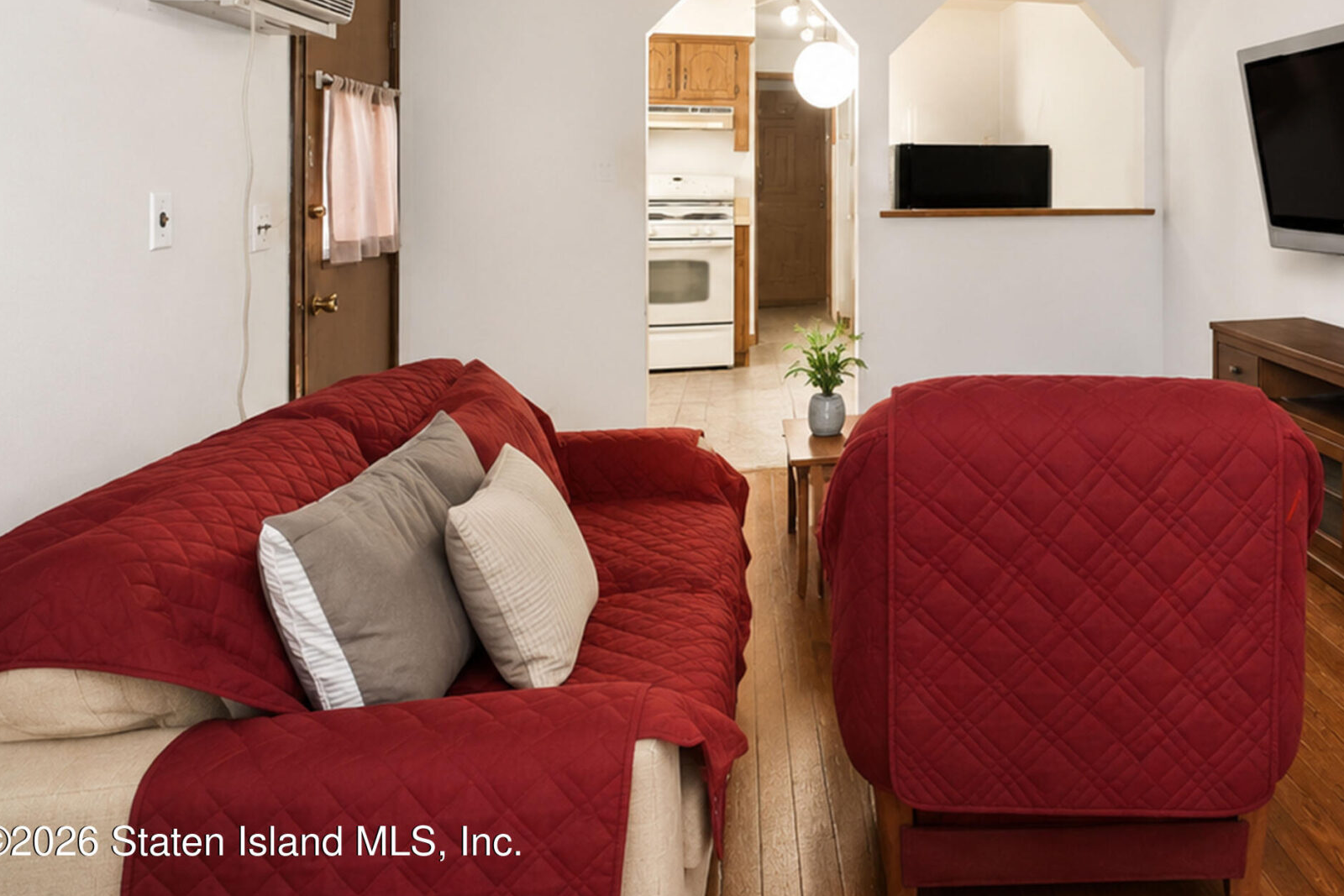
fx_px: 896
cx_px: 1052
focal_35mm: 24
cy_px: 190
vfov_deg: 50.2
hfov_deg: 67.6
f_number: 7.1
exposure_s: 1/60
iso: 2000
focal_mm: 10
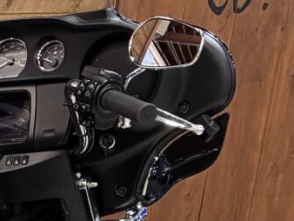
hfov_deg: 11.7
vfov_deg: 10.0
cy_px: 371
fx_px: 1207
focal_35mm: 142
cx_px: -381
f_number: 1.78
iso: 320
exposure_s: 1/60
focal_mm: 6.76
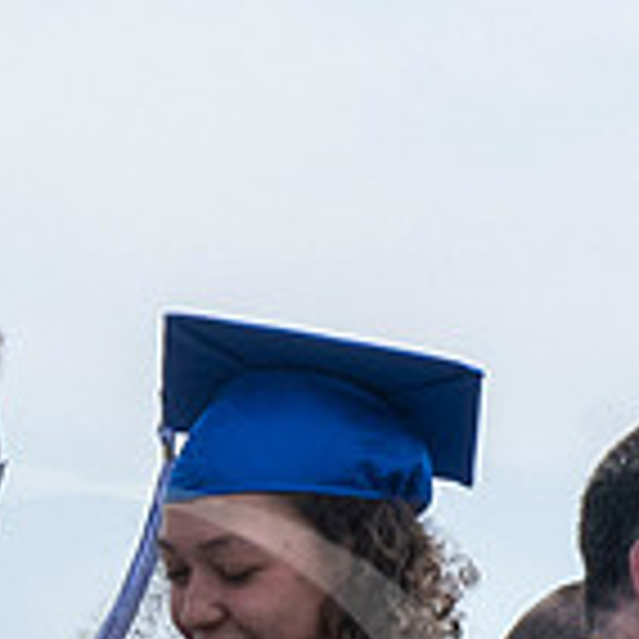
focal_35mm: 673
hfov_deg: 2.6
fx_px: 14055
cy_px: 807
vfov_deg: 2.6
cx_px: -724
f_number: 13
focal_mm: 70
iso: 200
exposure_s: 1/250
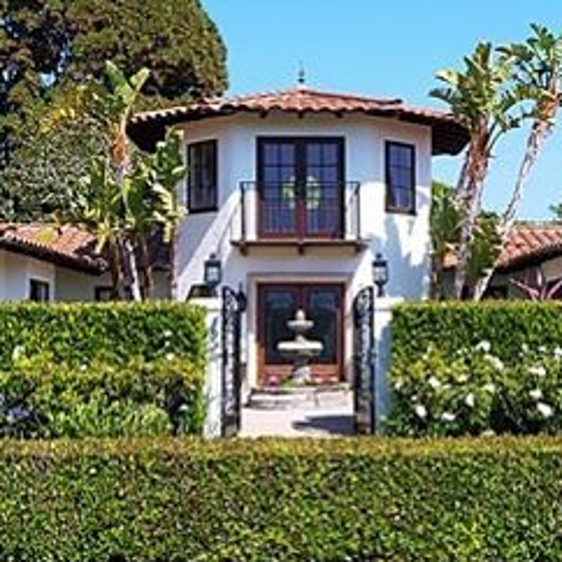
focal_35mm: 60
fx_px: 1102
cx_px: 320
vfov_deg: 27.9
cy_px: 98
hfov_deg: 28.6
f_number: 14
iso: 200
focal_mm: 8
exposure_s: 1/100
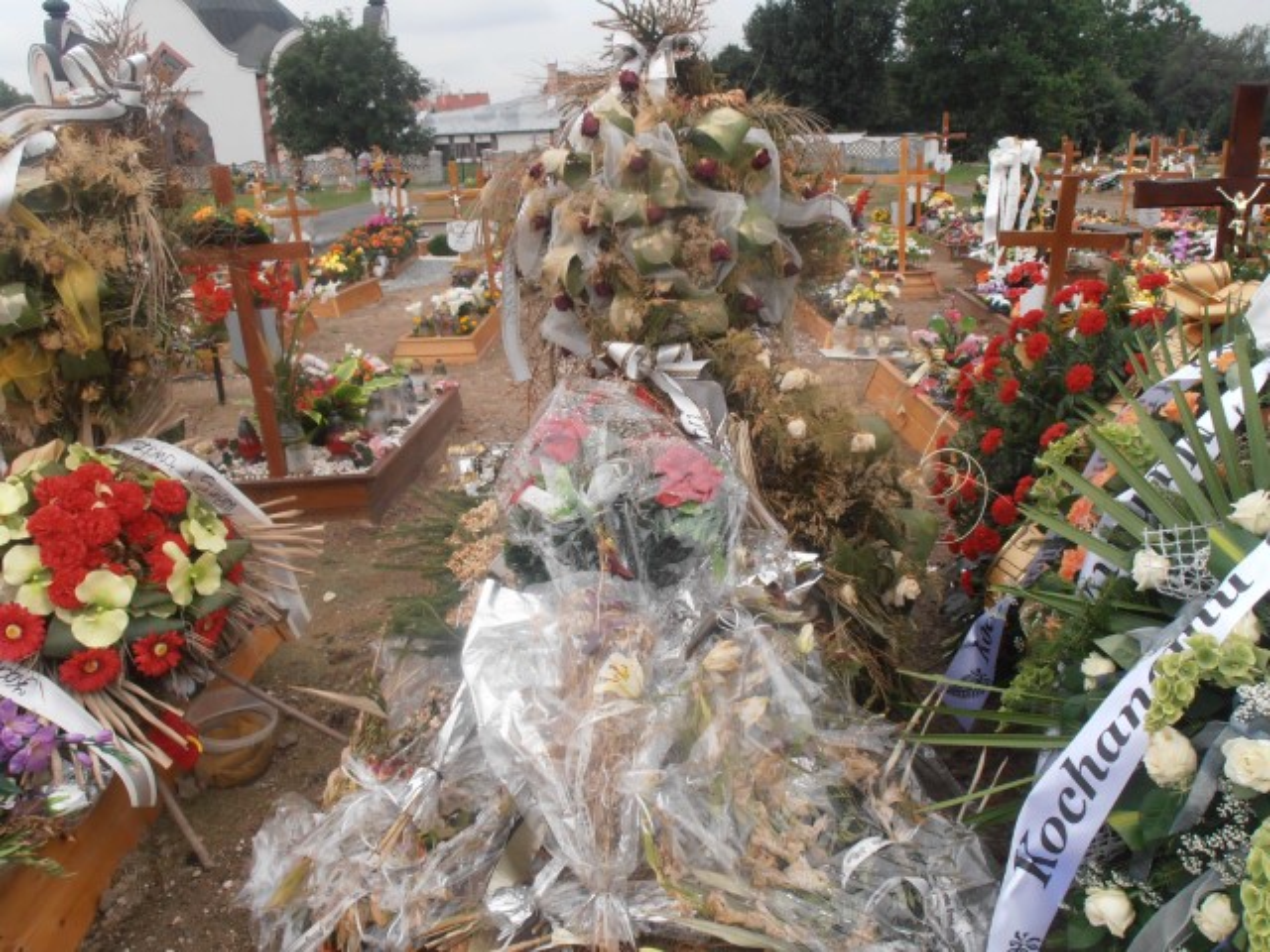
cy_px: 476
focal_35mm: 30
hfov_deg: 60.0
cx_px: 635
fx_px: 1101
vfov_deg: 46.8
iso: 80
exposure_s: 1/80
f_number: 8.8
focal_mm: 5.25
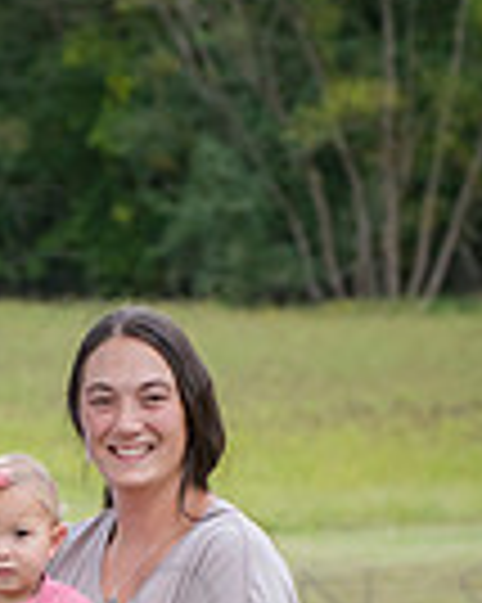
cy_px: 765
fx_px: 4499
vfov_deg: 7.6
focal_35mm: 252
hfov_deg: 6.1
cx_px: -90
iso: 400
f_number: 5
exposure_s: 1/400
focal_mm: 80
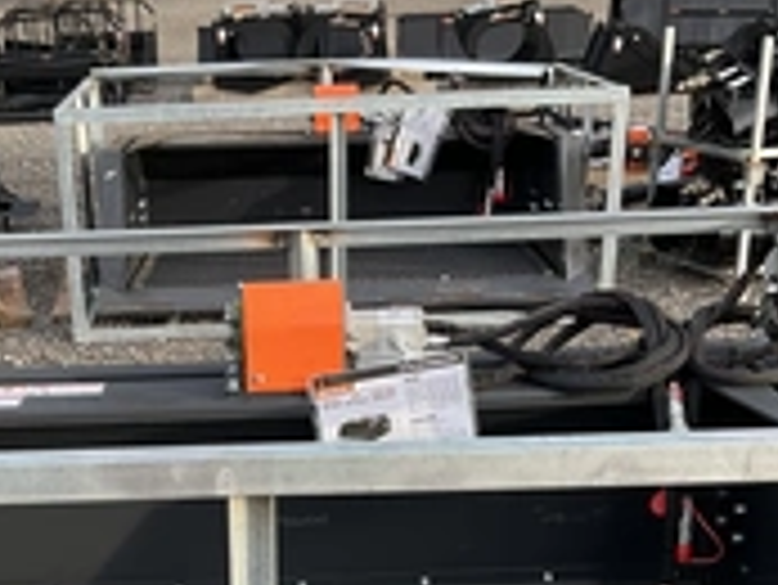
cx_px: 279
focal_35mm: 67
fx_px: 1507
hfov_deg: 28.8
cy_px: 644
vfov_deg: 20.9
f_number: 1.8
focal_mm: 3
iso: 20
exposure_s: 1/164
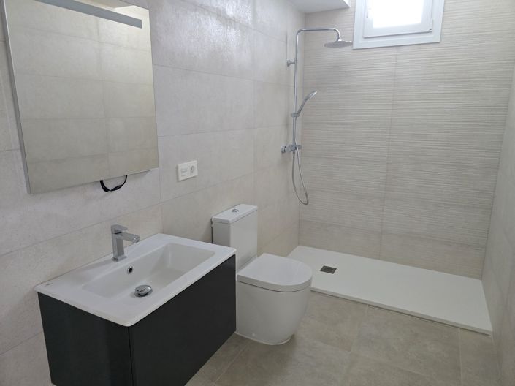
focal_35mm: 23
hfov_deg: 74.0
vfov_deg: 58.8
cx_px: 258
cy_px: 193
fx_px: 342
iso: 1000
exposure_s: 1/120
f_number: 1.7
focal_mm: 6.3
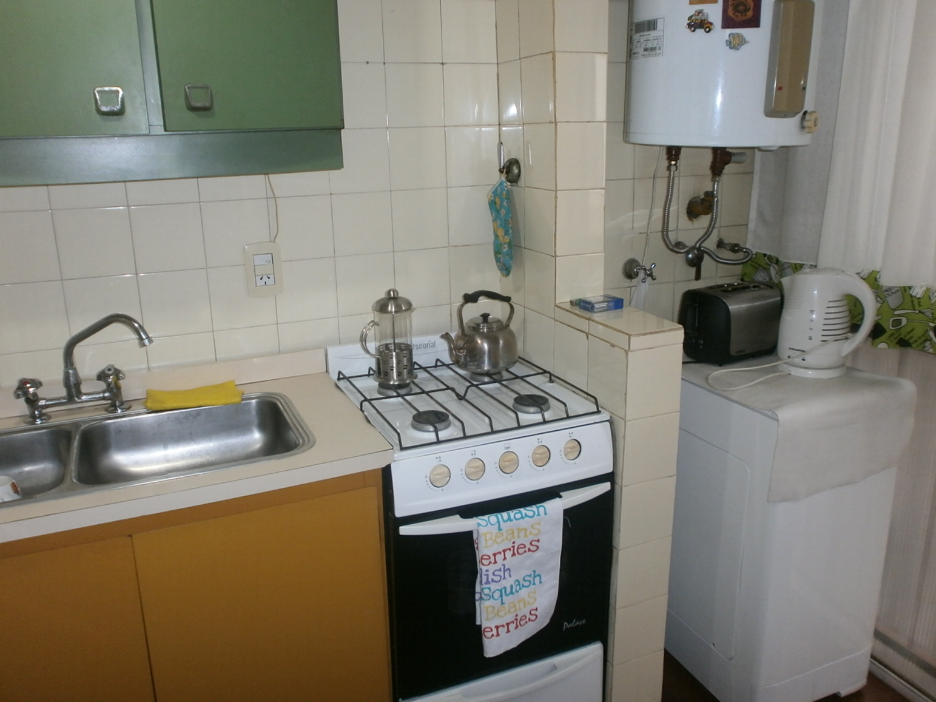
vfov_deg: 49.7
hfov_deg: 63.4
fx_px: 757
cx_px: 471
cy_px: 346
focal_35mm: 28
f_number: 2.9
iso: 125
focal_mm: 4.8
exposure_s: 1/30
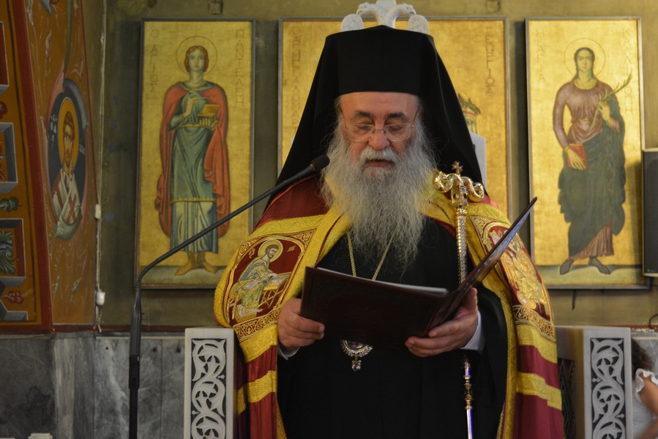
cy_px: 220
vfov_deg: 26.5
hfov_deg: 38.9
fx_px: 932
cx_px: 329
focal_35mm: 51
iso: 1600
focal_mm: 34
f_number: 4.5
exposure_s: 1/15
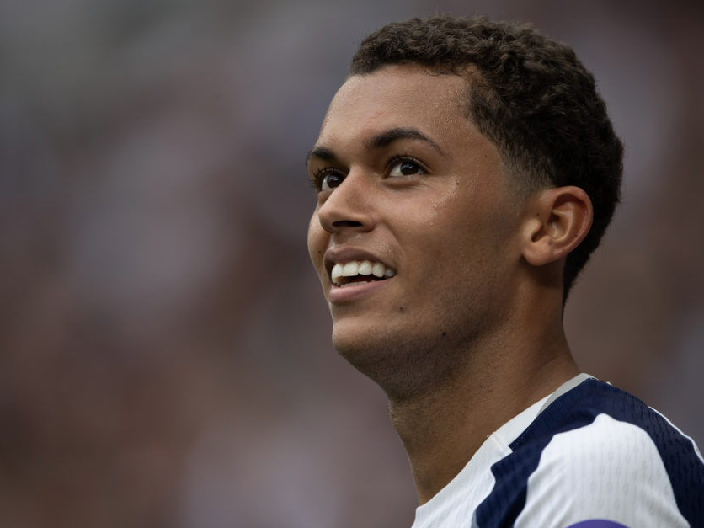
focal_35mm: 707
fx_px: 14379
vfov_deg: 2.1
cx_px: 359
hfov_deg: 2.8
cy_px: 249
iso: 1600
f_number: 4
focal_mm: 600
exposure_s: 1/1600
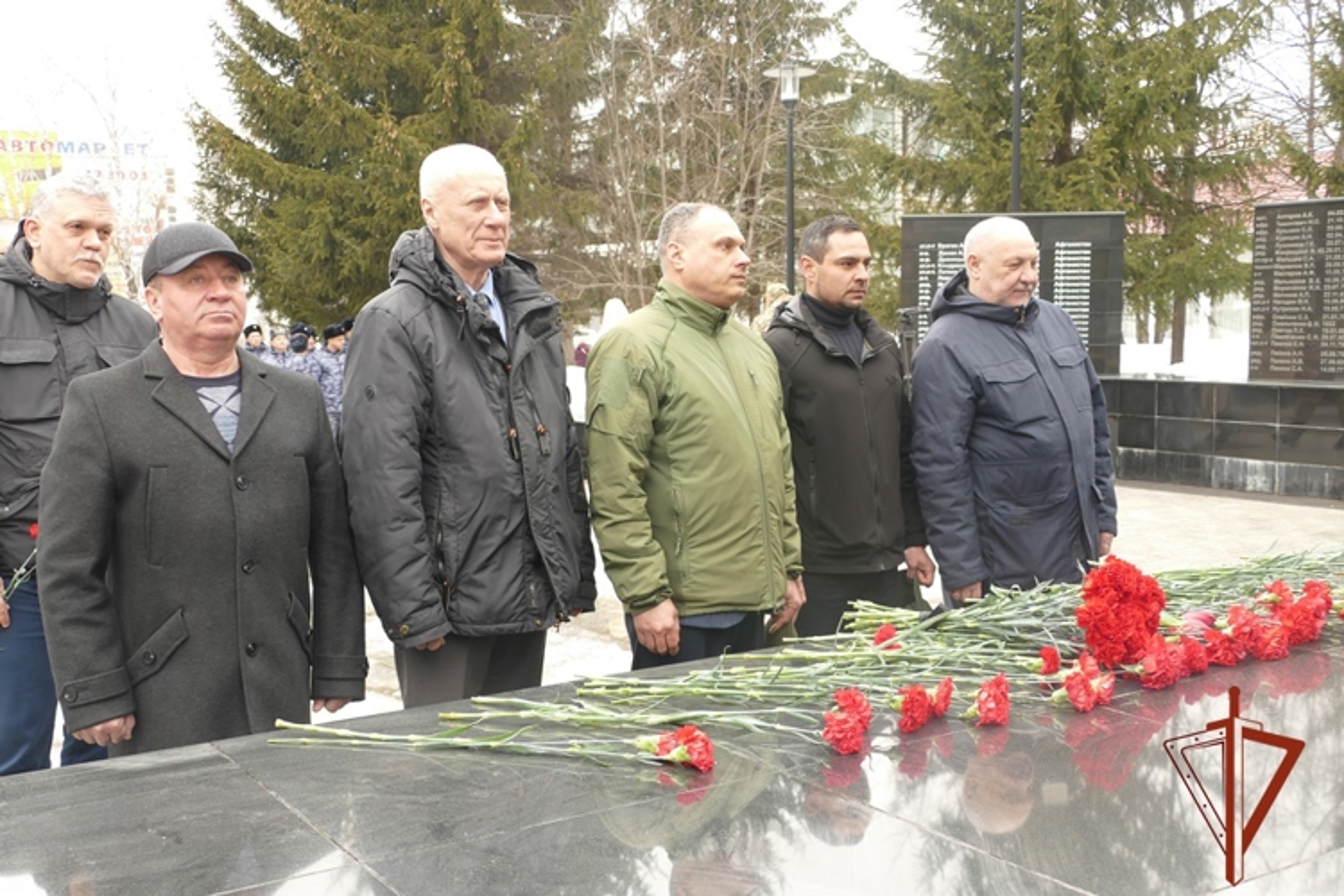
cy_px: 448
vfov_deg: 33.4
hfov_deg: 48.5
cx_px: 672
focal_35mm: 40
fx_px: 1493
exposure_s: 1/100
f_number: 3.2
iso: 125
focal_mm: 14.76
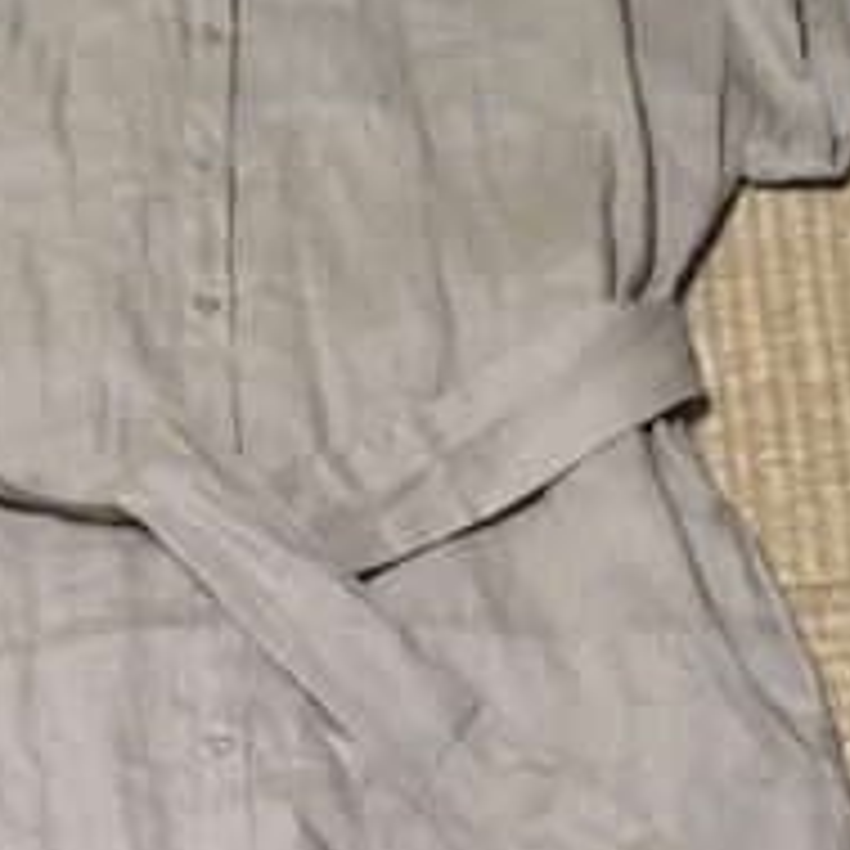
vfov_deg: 19.1
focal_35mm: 87
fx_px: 2417
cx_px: 256
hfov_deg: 19.9
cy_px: 958
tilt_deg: -72.6
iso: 200
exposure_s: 1/30
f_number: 2.2
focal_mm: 4.15
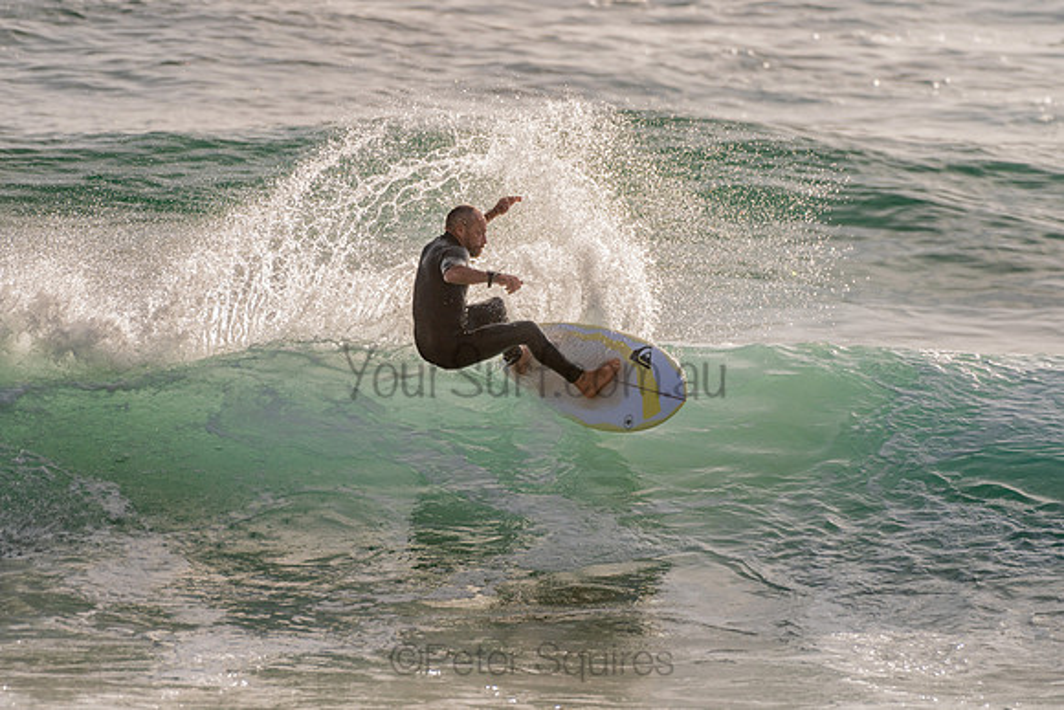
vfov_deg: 2.2
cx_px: 519
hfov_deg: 3.4
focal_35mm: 613
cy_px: 344
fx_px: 18118
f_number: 5.6
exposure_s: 1/2000
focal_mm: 500
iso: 125
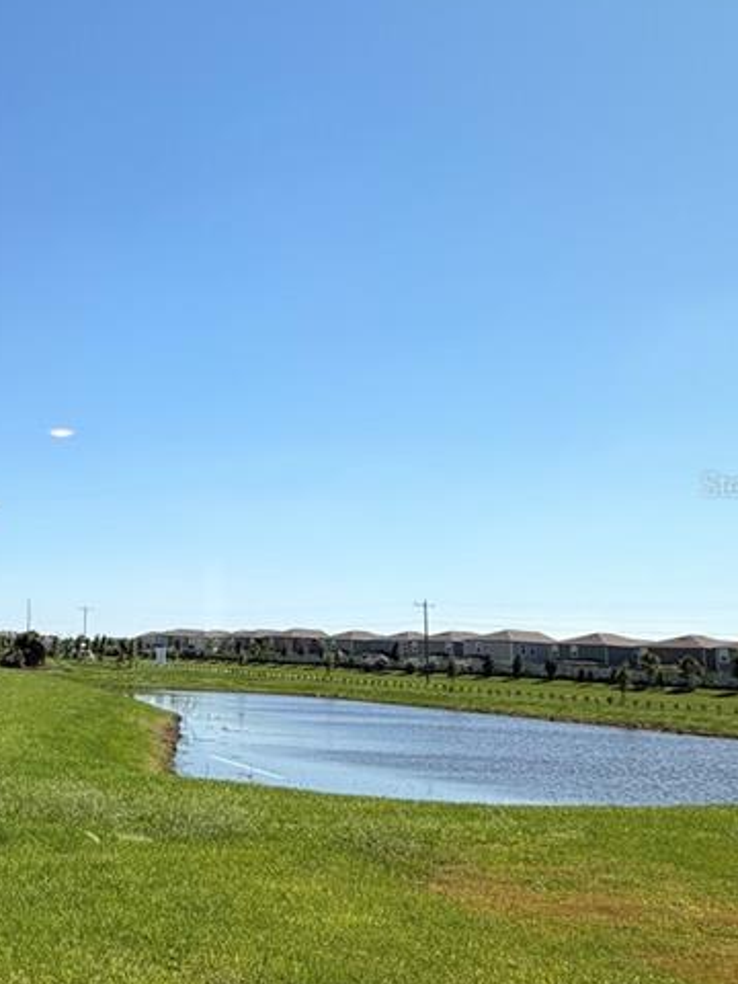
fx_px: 995
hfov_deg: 34.9
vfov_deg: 52.6
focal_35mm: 35
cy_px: 484
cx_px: -76
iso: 25
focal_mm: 2.22
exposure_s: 1/770
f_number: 2.2
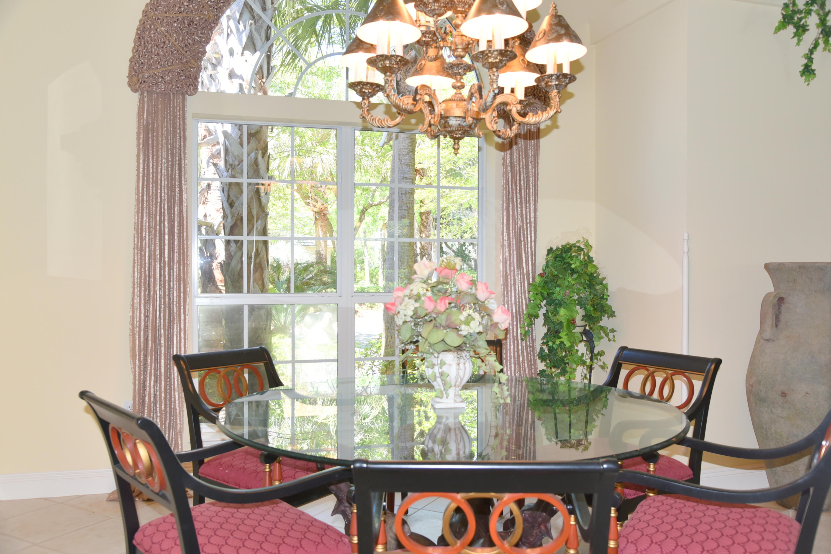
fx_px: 716
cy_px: 277
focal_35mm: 31
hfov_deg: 60.3
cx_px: 416
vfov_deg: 42.3
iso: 640
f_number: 5.6
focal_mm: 31
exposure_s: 1/125
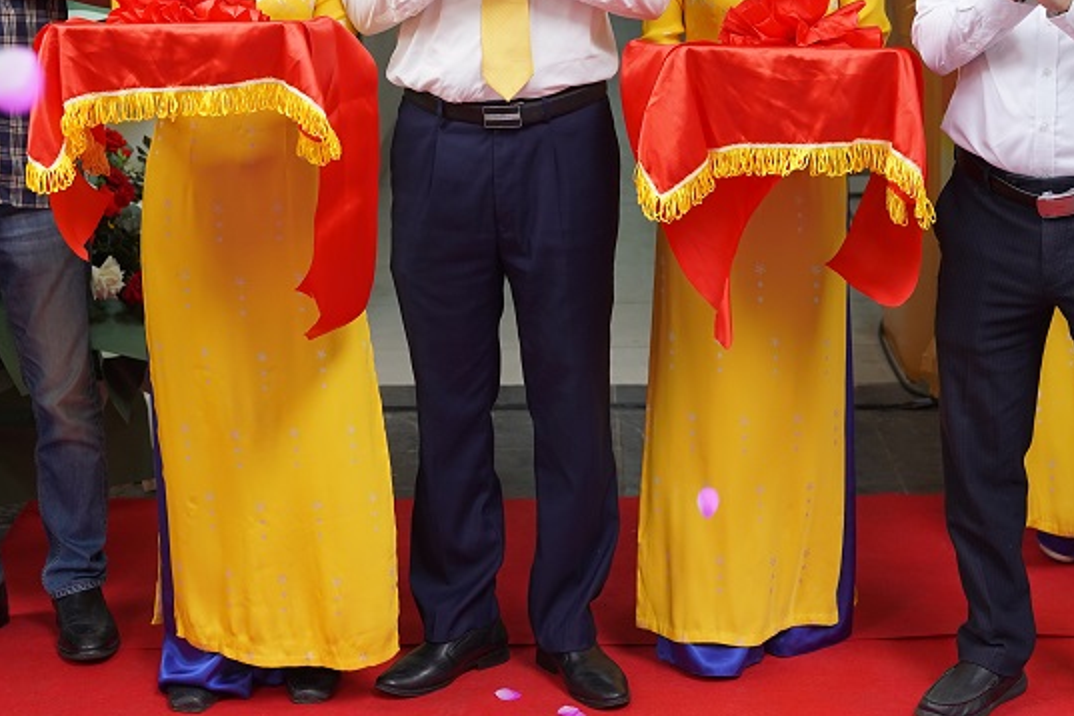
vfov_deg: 16.7
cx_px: 518
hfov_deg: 25.1
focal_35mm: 81
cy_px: 78
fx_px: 2409
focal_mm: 43.4
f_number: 4
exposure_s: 1/160
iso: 250
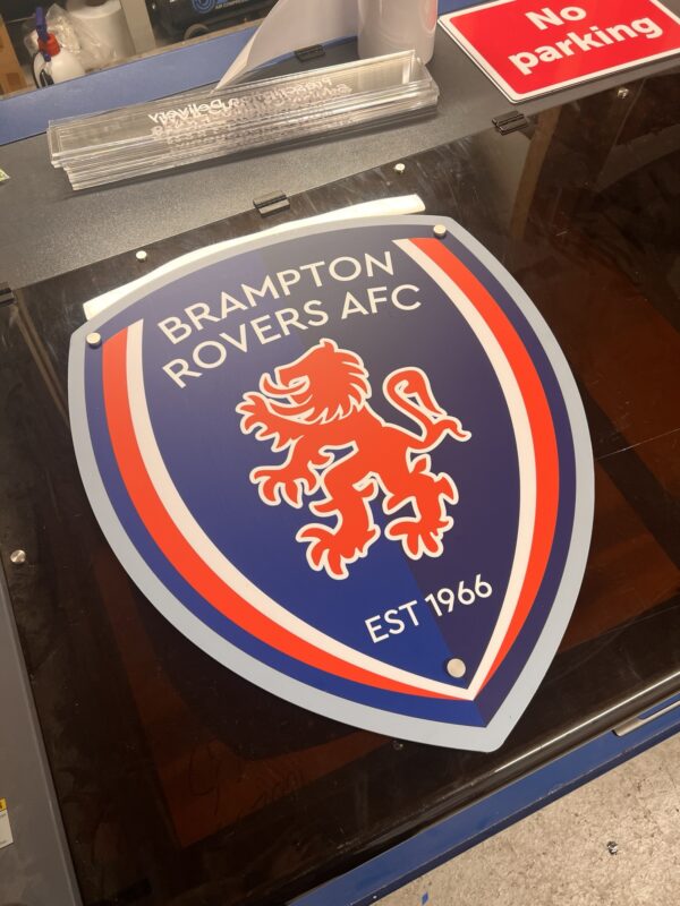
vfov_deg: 67.3
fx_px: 681
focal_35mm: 26
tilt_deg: -59.9
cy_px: 453
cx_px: 340
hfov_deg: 53.1
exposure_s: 1/100
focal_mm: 5.7
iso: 125
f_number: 1.5
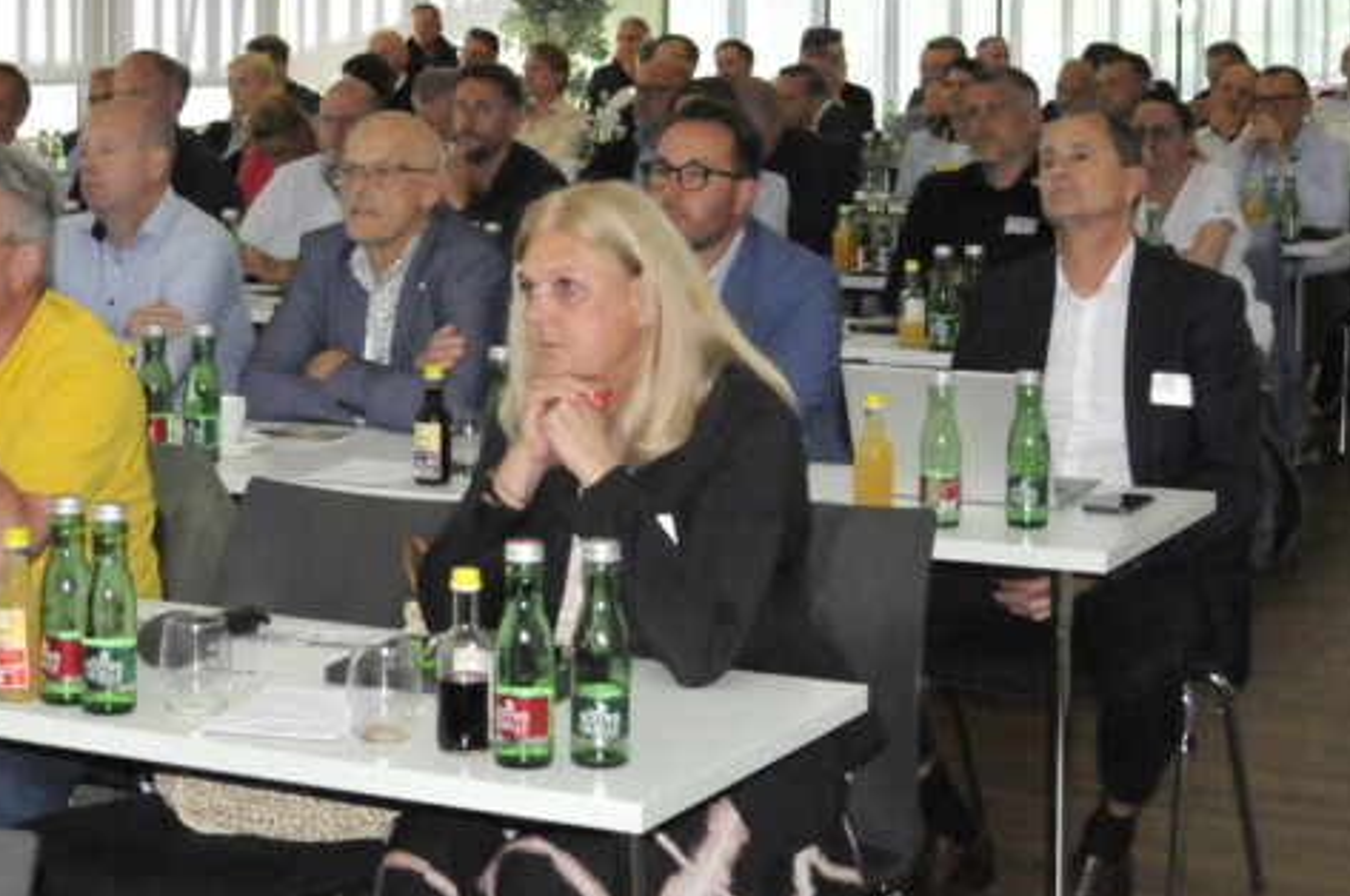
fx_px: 2921
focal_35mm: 78
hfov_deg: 25.8
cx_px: 365
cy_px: 66
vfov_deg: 17.2
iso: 3200
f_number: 5.6
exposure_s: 1/125
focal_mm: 24
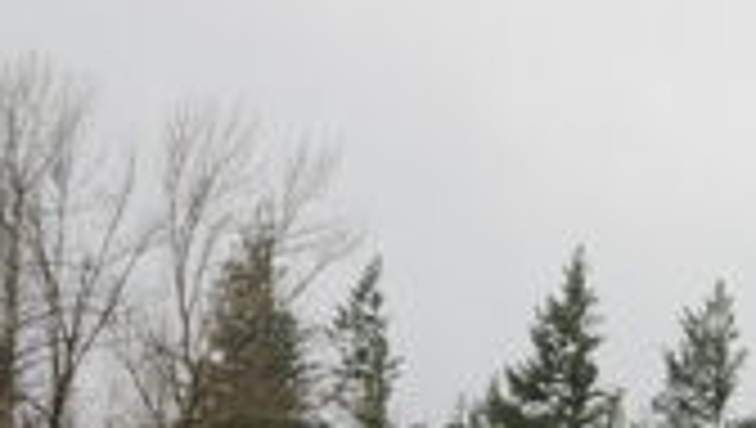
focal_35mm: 174
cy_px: 743
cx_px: 1570
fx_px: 3492
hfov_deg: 11.1
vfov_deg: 6.8
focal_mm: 35
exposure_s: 1/320
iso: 320
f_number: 8
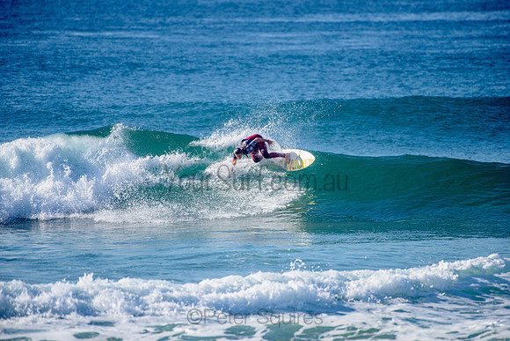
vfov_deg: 2.8
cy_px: 170
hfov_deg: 4.1
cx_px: 255
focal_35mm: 500
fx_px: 7085
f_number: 5.6
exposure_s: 1/1600
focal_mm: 500
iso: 160
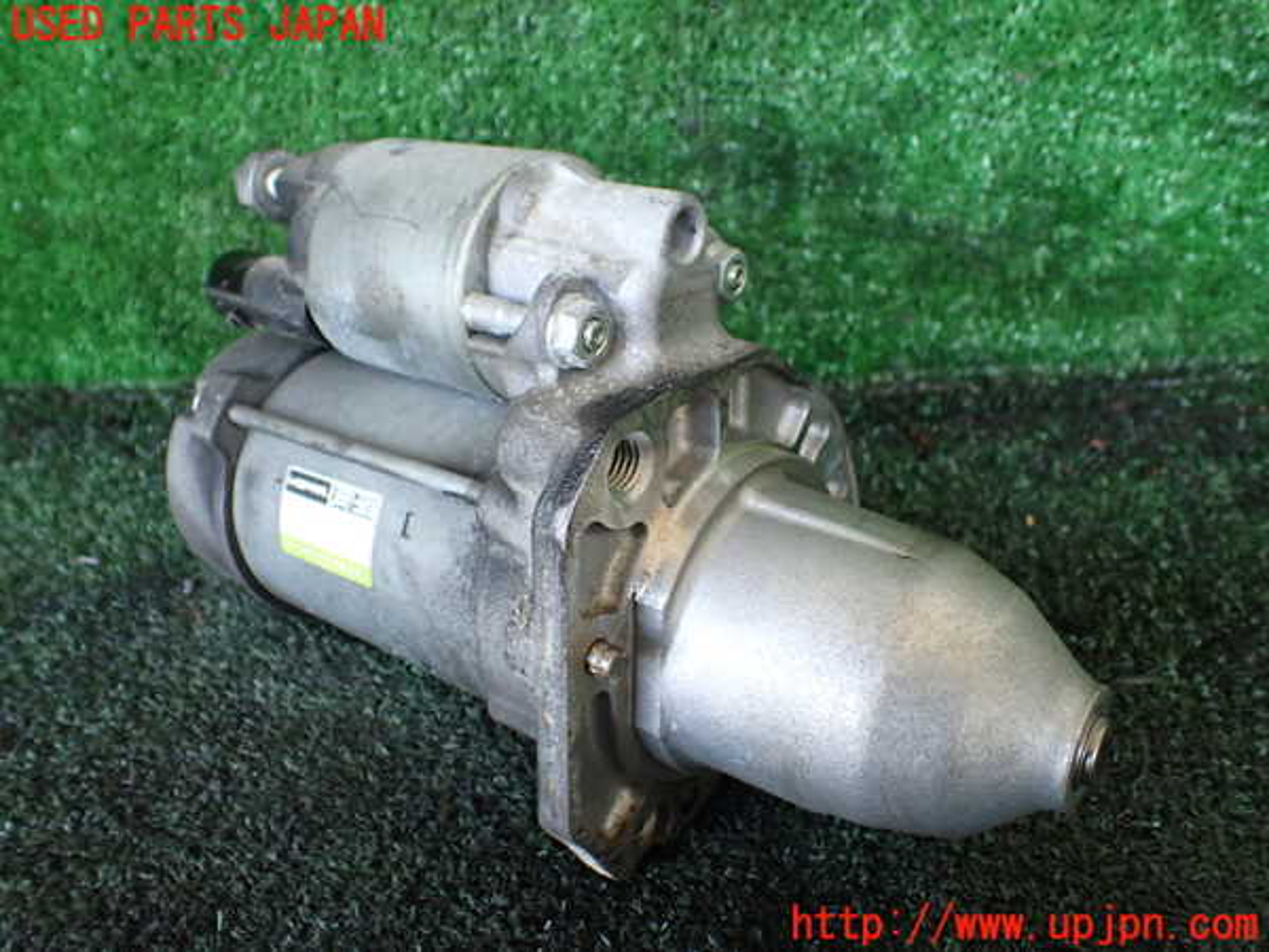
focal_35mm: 30
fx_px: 1100
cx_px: 634
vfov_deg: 46.8
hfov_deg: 60.0
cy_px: 476
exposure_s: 1/125
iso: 640
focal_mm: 5.4
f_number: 2.3
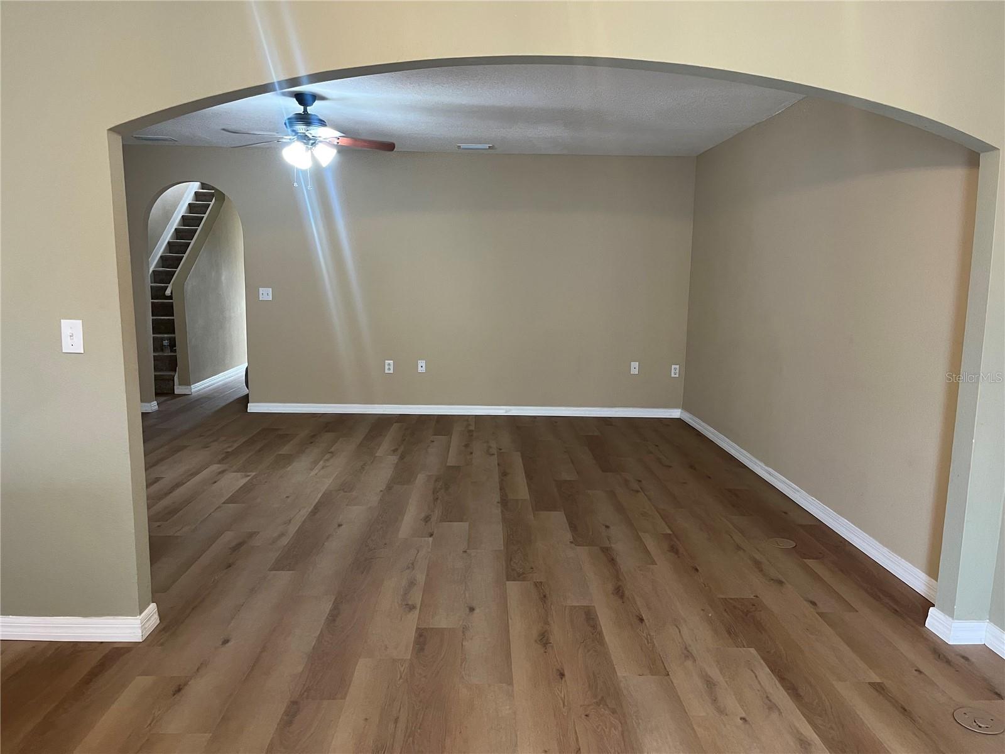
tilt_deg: -8.1
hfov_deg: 67.3
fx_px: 755
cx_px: 502
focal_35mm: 26
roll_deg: -1.3
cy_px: 377
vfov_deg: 53.1
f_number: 1.6
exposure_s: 1/60
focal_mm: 5.1
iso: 250
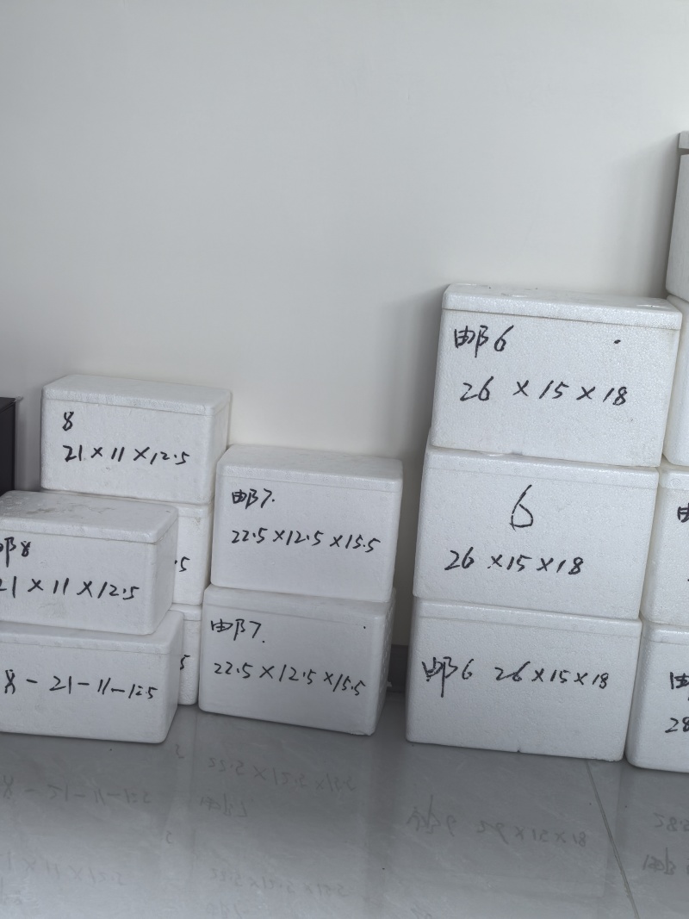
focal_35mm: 44
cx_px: 344
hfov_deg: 32.9
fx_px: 1168
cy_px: 460
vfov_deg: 43.0
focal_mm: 5.75
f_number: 2
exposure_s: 1/100
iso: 64
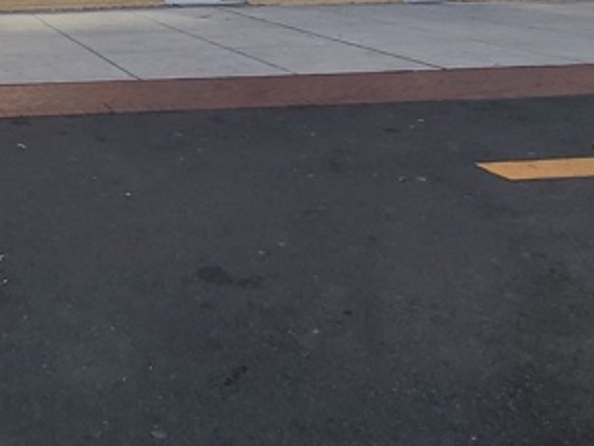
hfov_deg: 37.3
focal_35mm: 45
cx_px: -10
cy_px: -80
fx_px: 773
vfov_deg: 28.3
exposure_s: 1/40
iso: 320
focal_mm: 2.2
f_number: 2.2
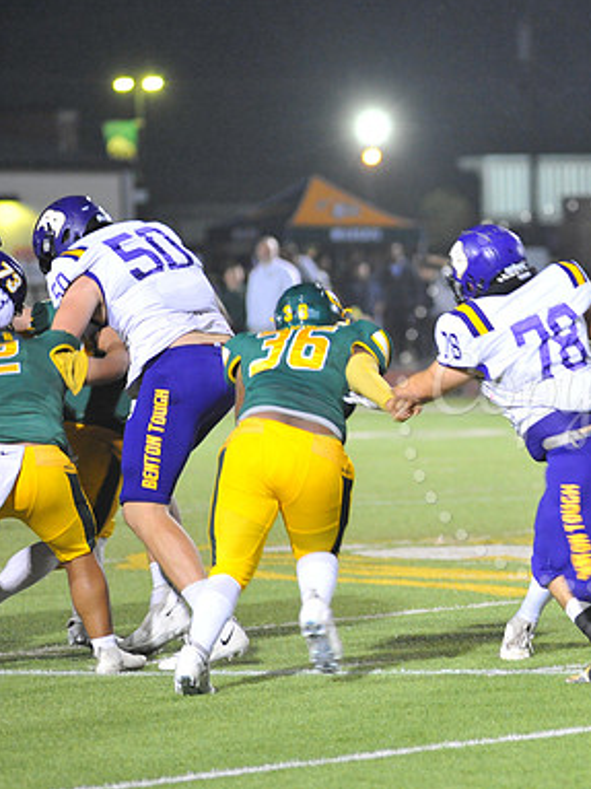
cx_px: 593
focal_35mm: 291
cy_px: 393
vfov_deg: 6.8
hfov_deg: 5.1
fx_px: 6628
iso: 4000
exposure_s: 1/160
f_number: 4
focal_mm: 200
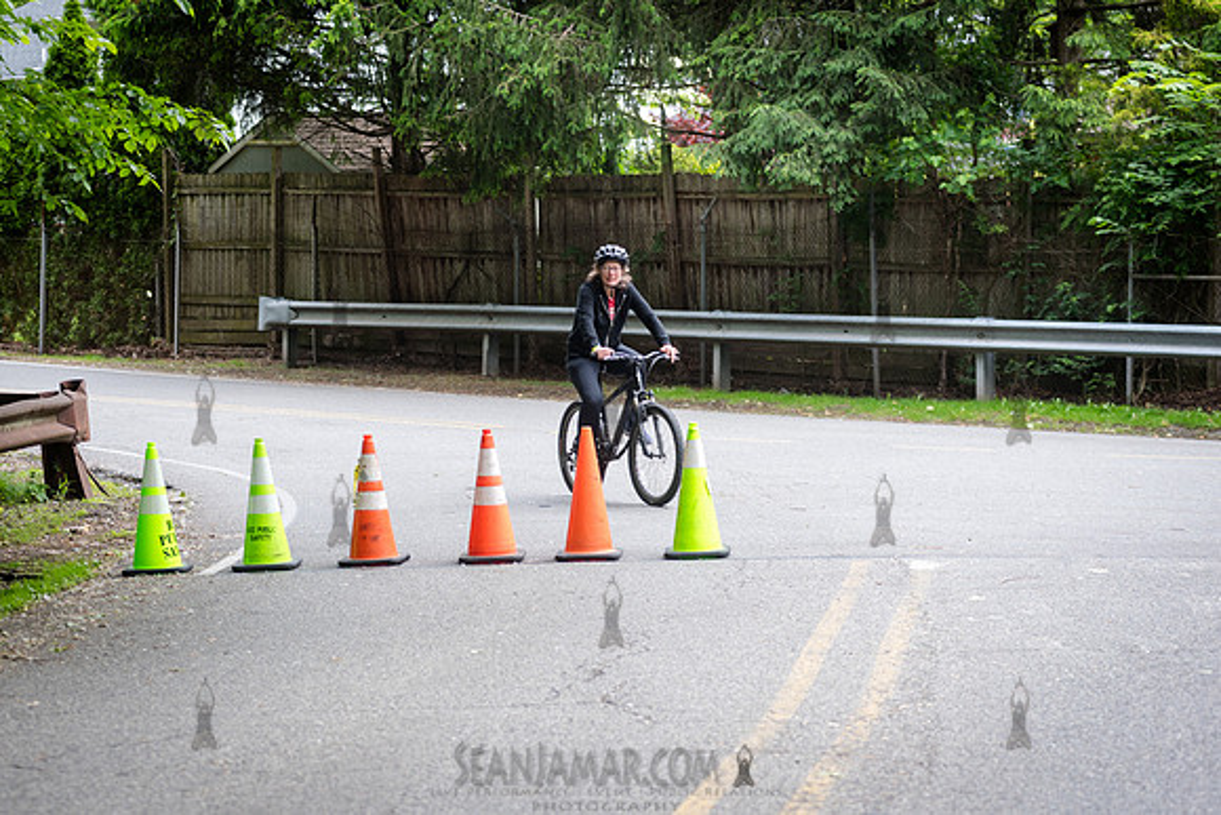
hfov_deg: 18.0
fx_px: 3849
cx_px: 583
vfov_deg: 12.1
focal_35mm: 113
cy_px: 406
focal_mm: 105
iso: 400
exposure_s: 1/400
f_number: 4
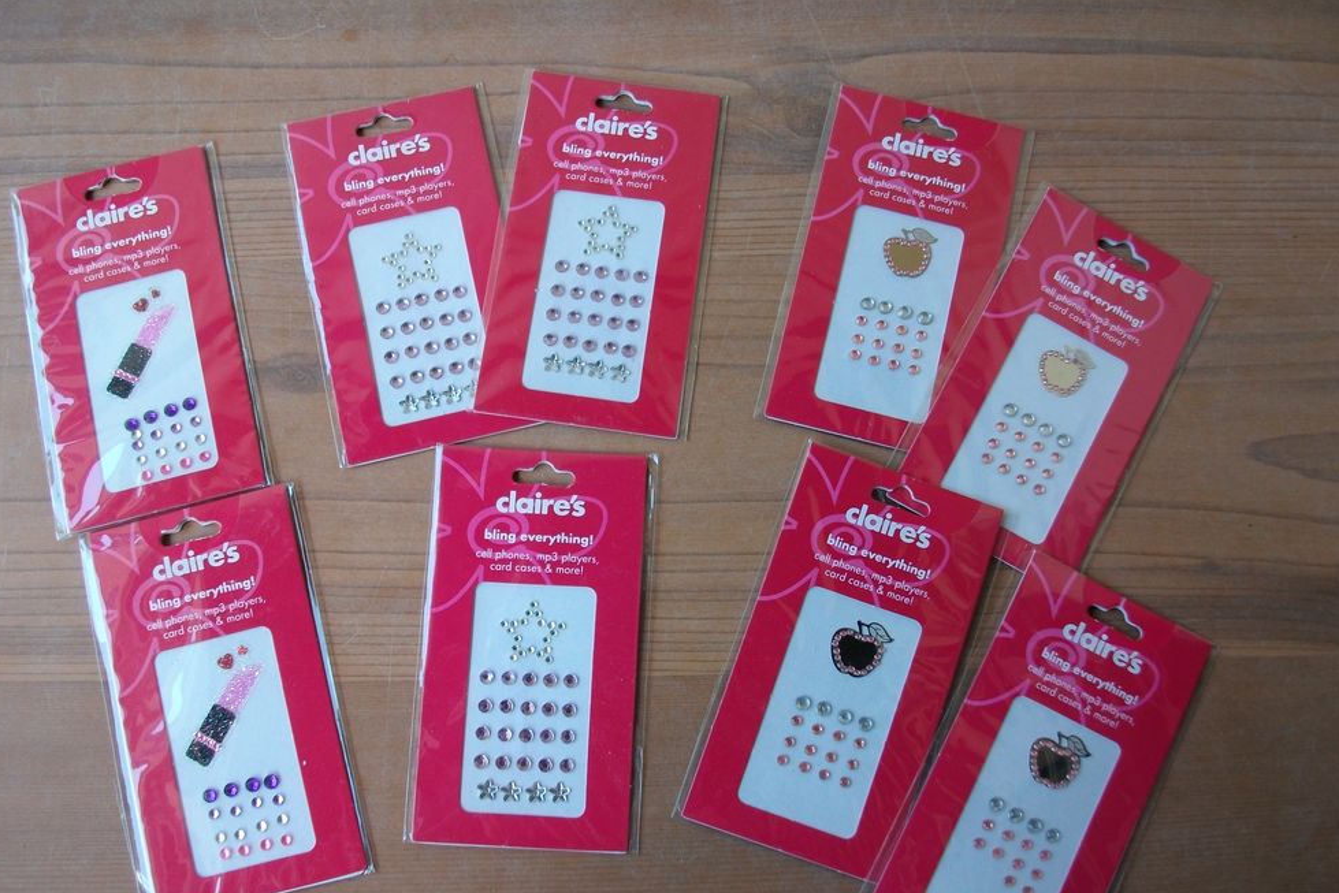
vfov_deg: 38.8
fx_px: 1265
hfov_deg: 55.8
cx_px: 670
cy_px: 510
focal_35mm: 34
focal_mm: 5.7
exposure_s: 1/58.6
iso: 80
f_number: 2.9
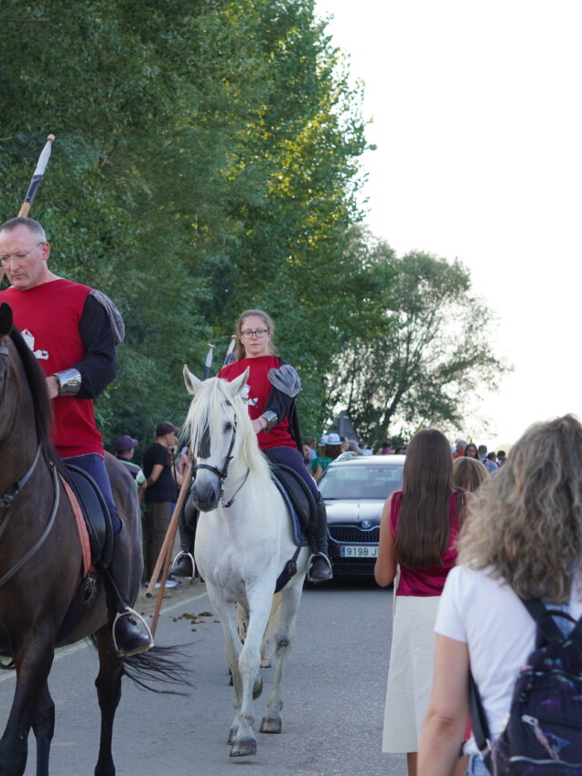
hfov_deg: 12.4
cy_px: 388
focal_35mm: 120
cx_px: 232
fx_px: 2684
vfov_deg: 16.5
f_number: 4.5
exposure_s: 1/160
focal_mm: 55
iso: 125
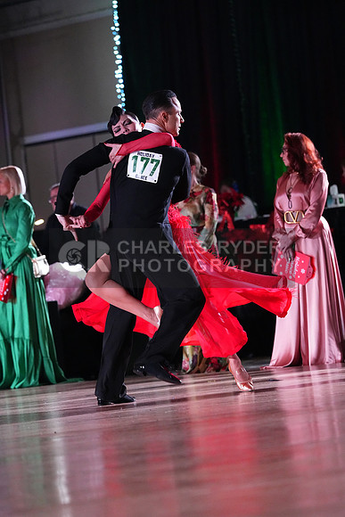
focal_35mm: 200
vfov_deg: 10.3
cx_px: 172
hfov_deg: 6.9
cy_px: 258
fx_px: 2873
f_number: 5
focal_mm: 200
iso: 10000
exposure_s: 1/400
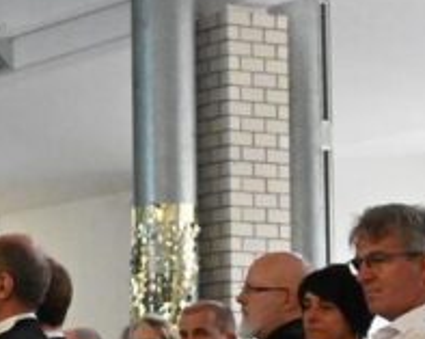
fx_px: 2116
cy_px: 342
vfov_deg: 9.1
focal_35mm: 168
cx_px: -457
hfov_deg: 10.4
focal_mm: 23
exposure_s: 1/60
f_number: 4.2
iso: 7200
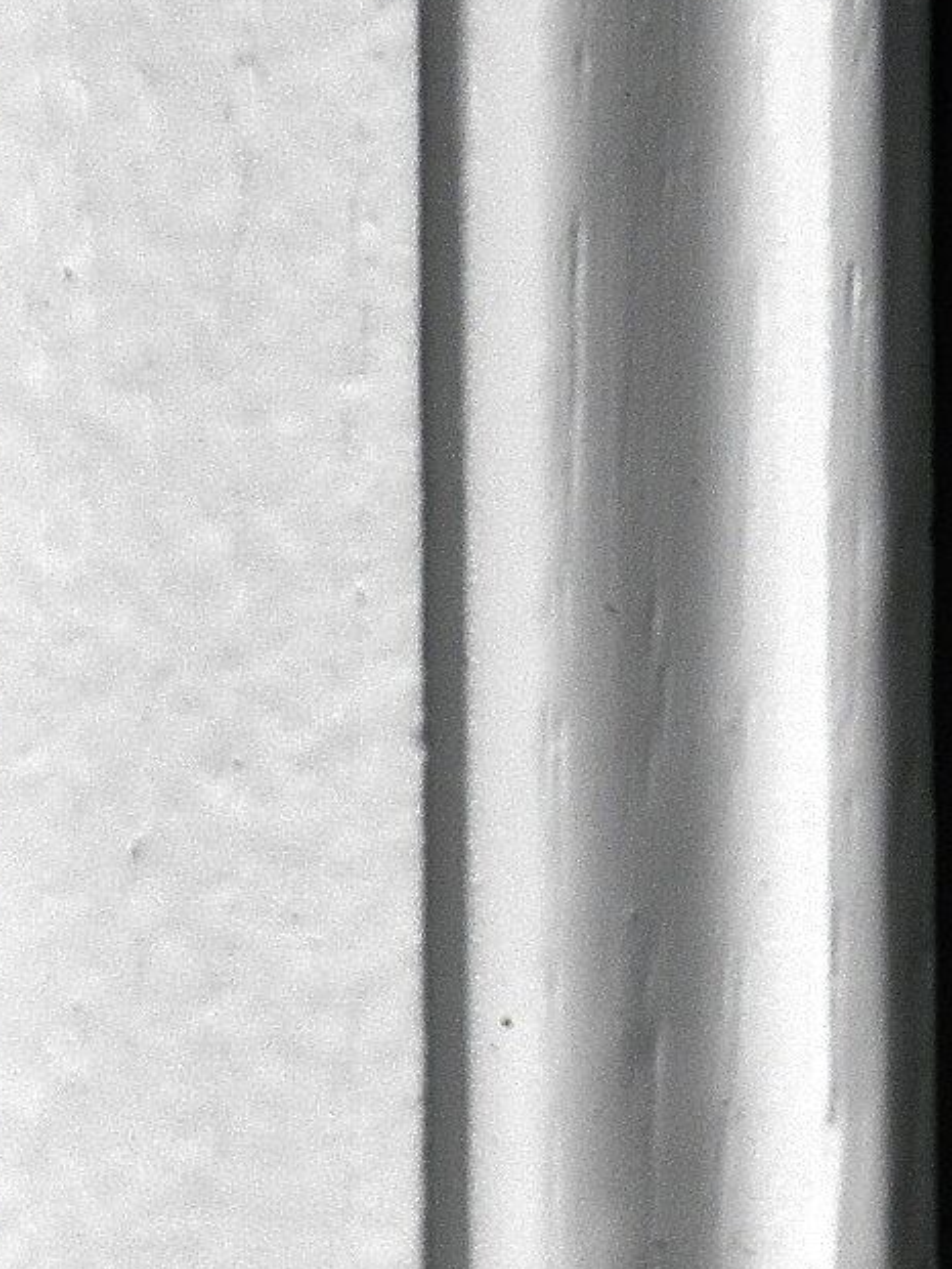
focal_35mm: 194
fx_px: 7114
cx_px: 362
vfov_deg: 9.7
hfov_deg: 7.7
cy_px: 2196
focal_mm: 8.6
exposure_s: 1/320
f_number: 7.8
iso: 100
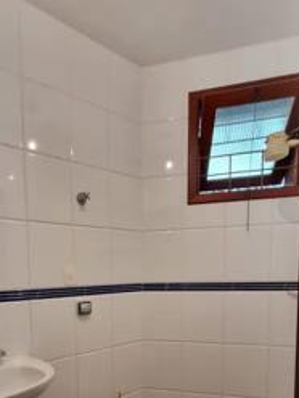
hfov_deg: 61.9
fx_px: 242
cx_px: 100
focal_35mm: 21
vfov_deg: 73.8
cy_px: 295
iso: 125
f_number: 2.2
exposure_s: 1/60
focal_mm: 1.74
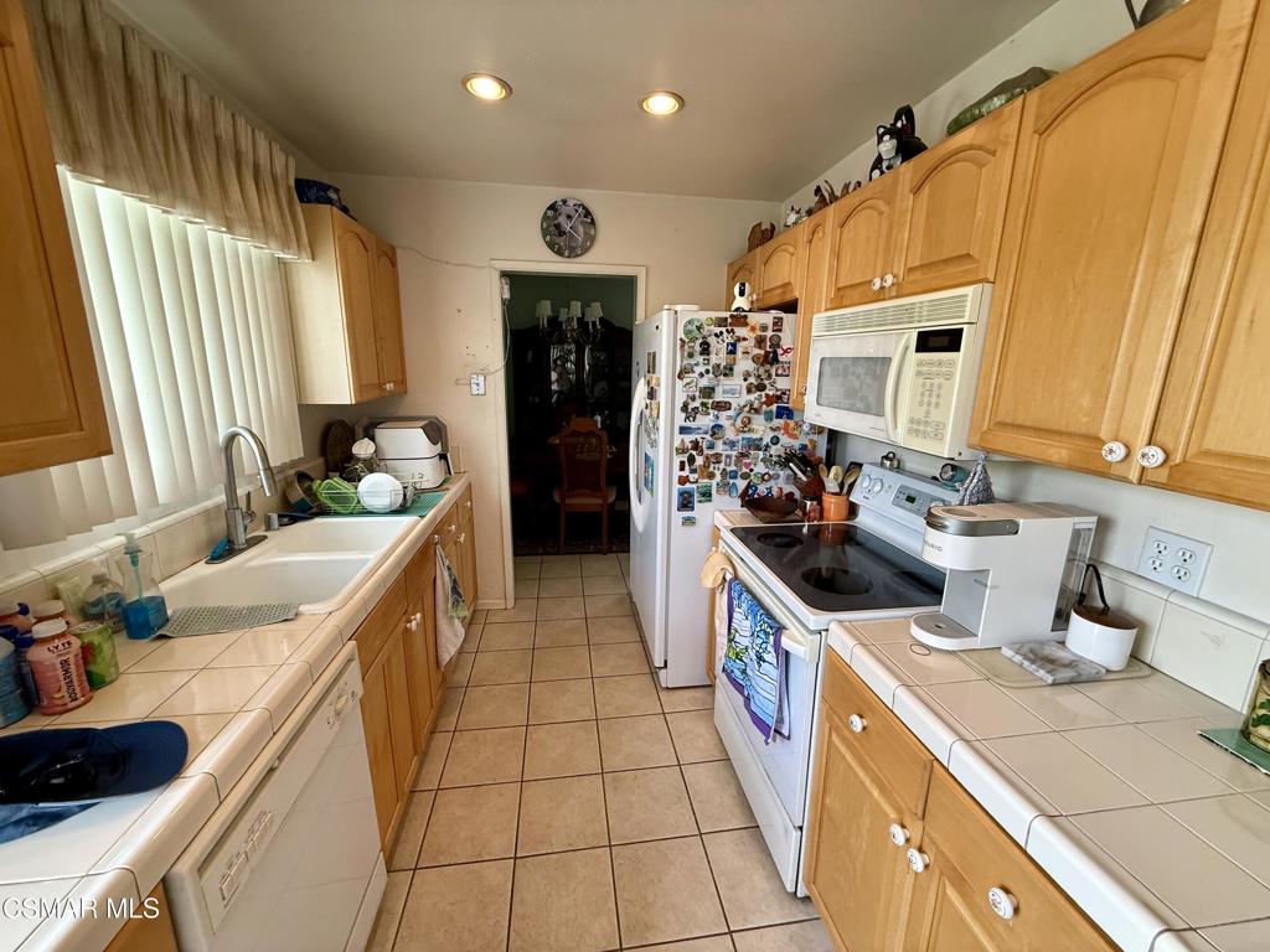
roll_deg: -0.2
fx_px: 514
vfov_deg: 85.7
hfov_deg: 102.1
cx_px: 635
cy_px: 476
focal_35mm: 14
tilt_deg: -11.2
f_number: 2.2
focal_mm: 2.22
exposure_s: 1/120
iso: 200
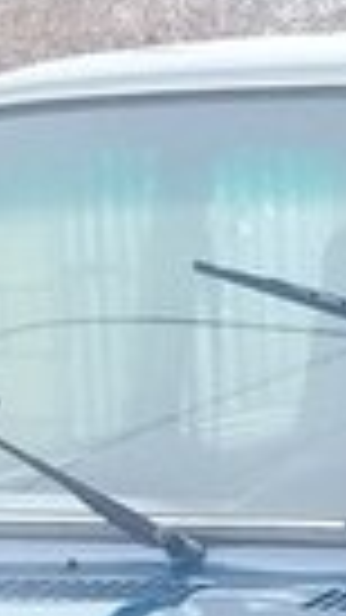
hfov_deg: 7.2
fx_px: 2660
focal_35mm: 163
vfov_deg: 12.4
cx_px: 710
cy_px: 973
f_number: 2.2
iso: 50
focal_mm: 3.3
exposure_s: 1/100
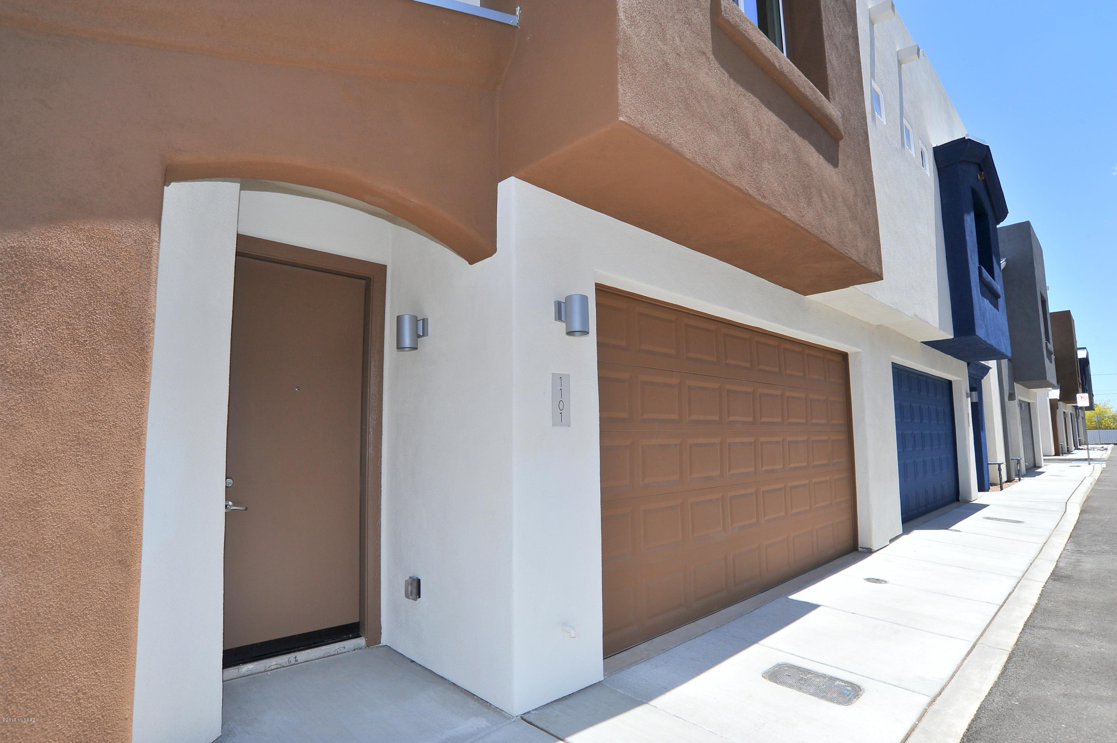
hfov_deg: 90.0
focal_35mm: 18
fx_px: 558
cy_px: 372
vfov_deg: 67.3
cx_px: 558
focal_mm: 18
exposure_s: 1/320
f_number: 11
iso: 320
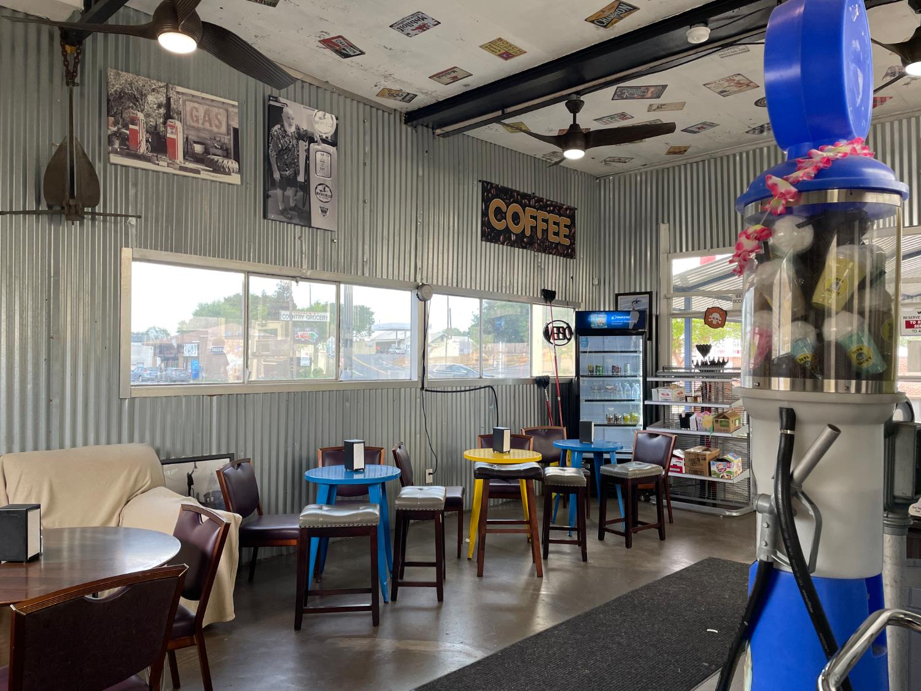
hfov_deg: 67.3
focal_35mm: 26
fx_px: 692
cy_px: 346
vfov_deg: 53.1
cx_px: 460
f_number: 1.6
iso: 100
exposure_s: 1/120
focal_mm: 4.2
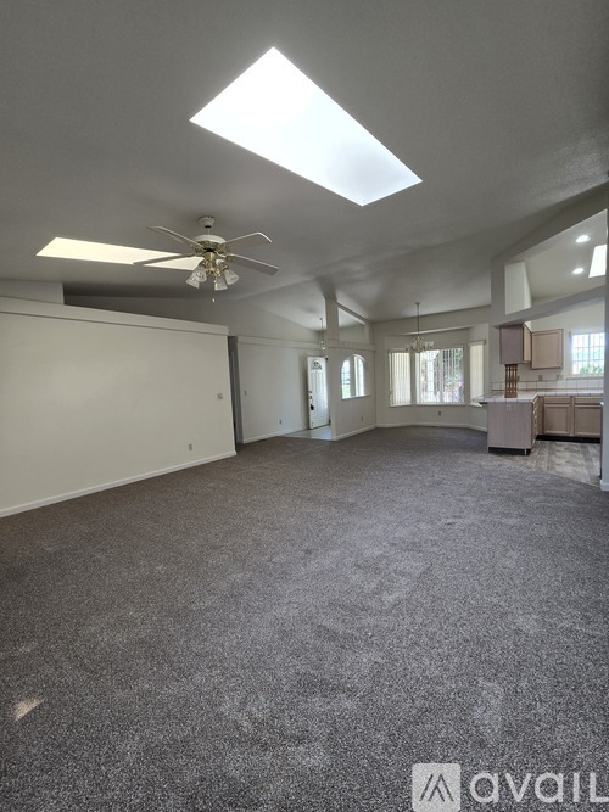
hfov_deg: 89.9
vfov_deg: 106.2
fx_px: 305
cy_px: 406
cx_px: 304
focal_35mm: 13
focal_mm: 2.2
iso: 50
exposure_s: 1/60
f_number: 2.2
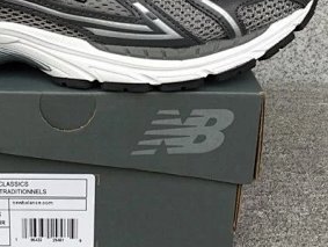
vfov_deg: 20.9
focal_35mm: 70
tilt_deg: -21.7
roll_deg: -0.7
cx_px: 70
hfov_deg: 27.2
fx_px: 664
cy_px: 61
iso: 25
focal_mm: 3.3
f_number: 2.4
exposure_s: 1/249
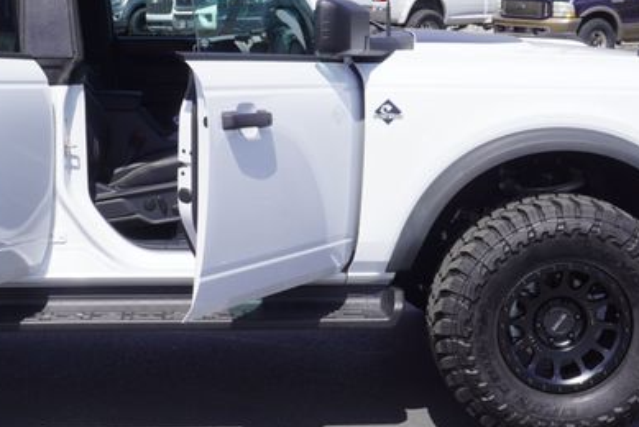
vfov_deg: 18.4
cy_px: 177
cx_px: 264
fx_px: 1314
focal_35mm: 74
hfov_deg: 27.3
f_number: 11
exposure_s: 1/160
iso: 100
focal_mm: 30
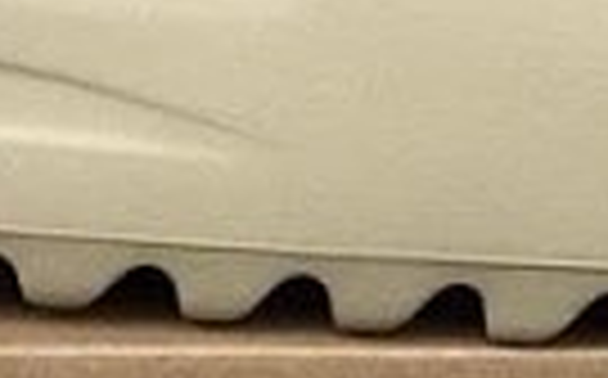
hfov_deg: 13.3
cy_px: 284
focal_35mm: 156
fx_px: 2582
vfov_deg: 8.4
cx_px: 594
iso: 25
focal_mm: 3.3
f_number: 2.4
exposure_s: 1/210
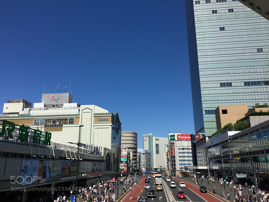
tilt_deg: +16.3
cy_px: 101
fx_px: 225
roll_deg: +1.0
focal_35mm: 29
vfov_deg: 48.2
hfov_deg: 61.7
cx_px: 134
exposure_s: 1/2959
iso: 25
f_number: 2.2
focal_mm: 4.15
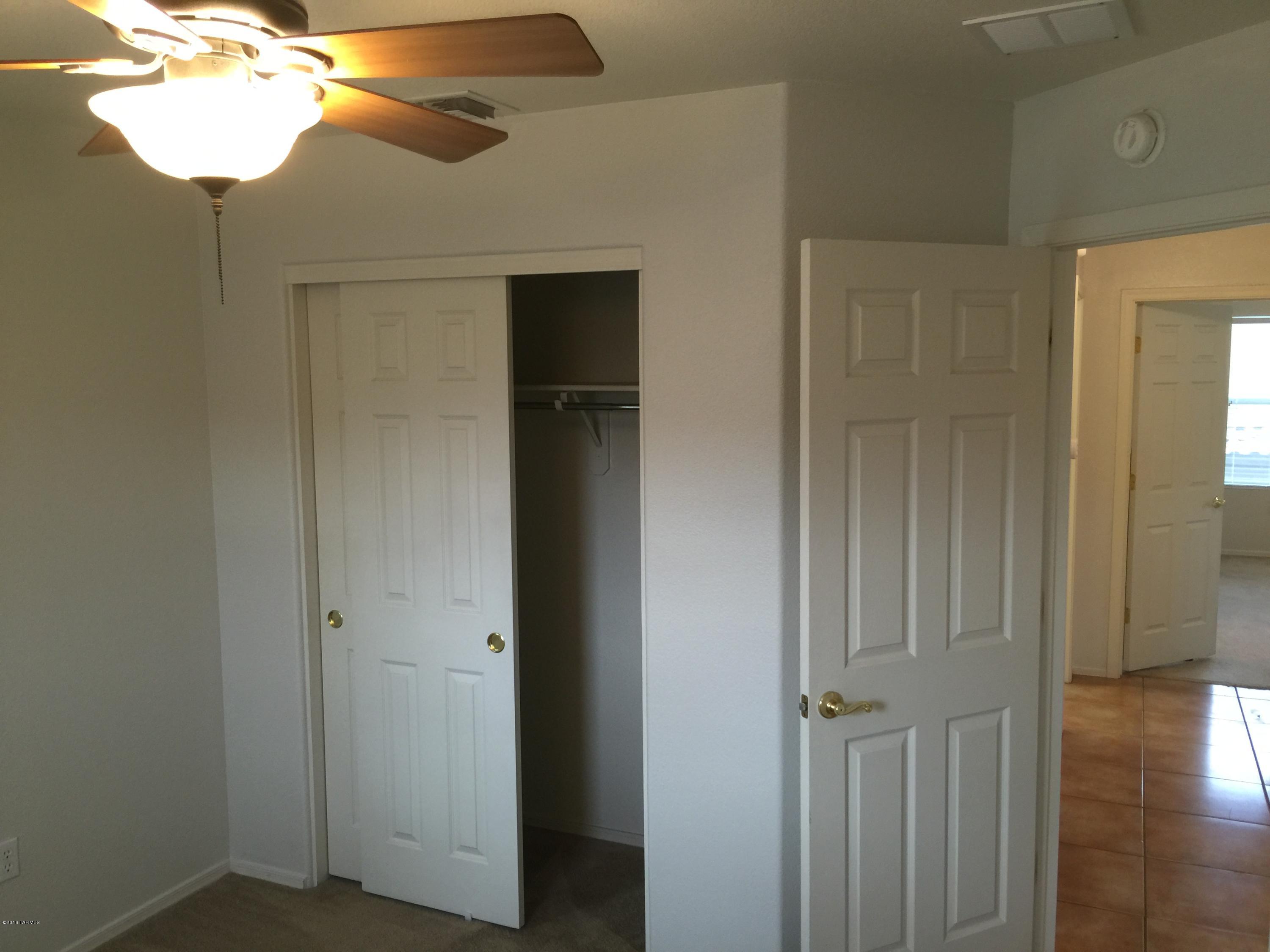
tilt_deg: -7.0
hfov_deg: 61.7
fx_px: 1064
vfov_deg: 48.2
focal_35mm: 29
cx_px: 635
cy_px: 476
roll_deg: +0.3
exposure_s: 1/15
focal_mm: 4.15
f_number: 2.2
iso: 64
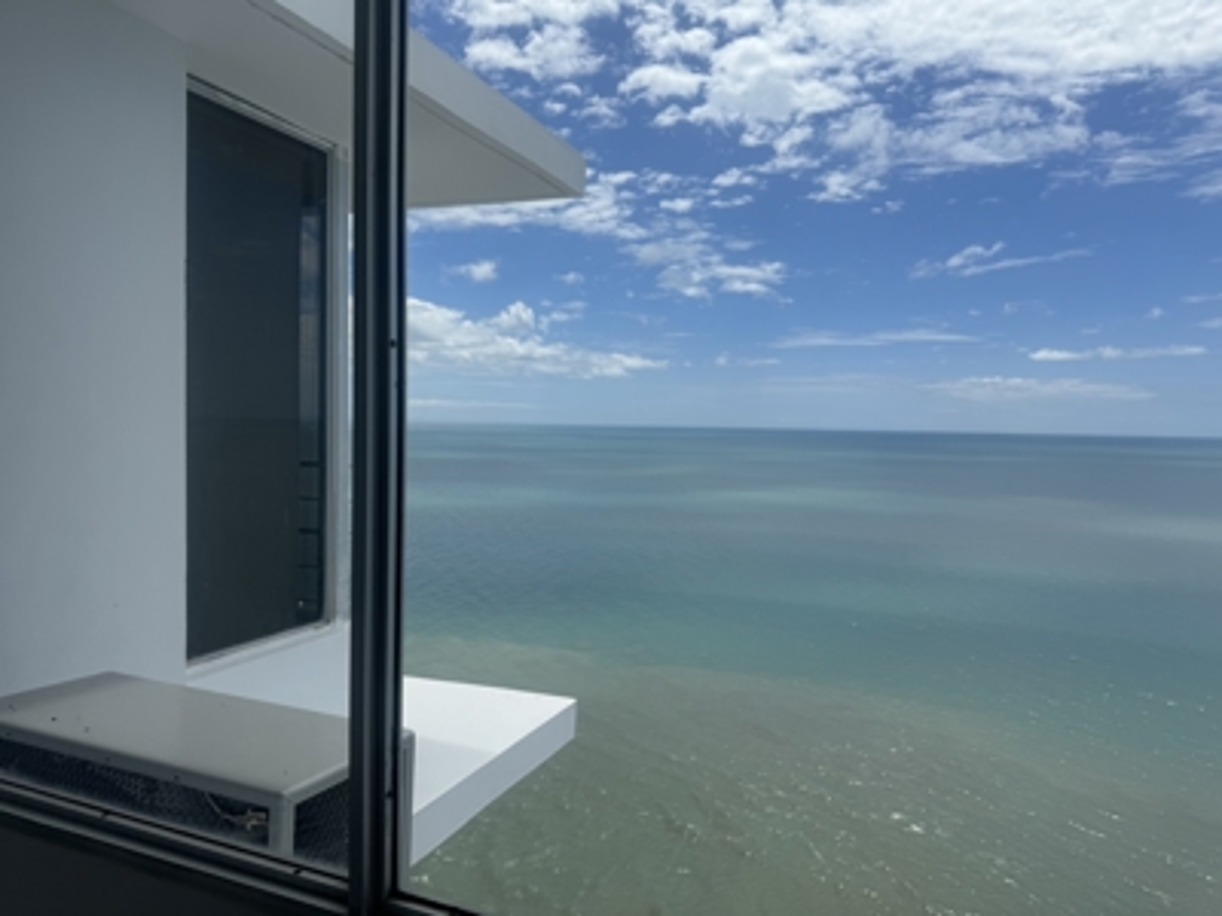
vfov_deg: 56.8
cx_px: 611
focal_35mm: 24
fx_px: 847
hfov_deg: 71.6
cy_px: 458
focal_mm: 6.76
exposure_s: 1/4049
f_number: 1.78
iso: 80
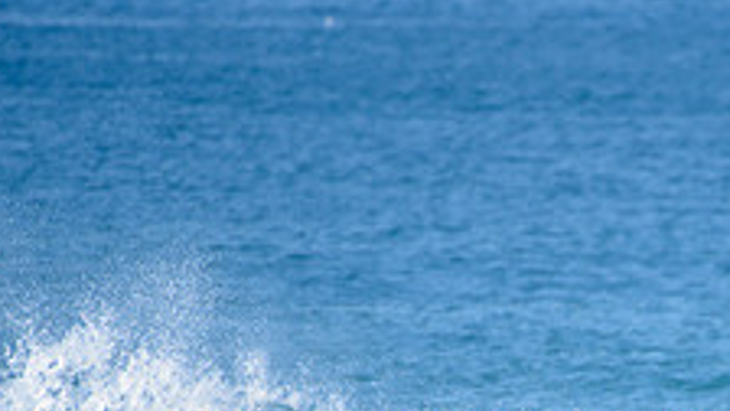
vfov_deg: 0.9
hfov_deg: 1.6
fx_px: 26306
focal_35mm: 1359
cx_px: 743
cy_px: 595
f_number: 5.6
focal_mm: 500
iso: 180
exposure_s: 1/2000
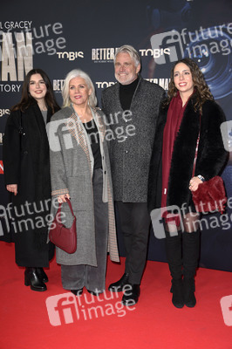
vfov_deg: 41.1
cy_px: 174
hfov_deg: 28.0
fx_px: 465
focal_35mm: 48
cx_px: 116
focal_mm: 48
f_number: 5.6
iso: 1000
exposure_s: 1/250
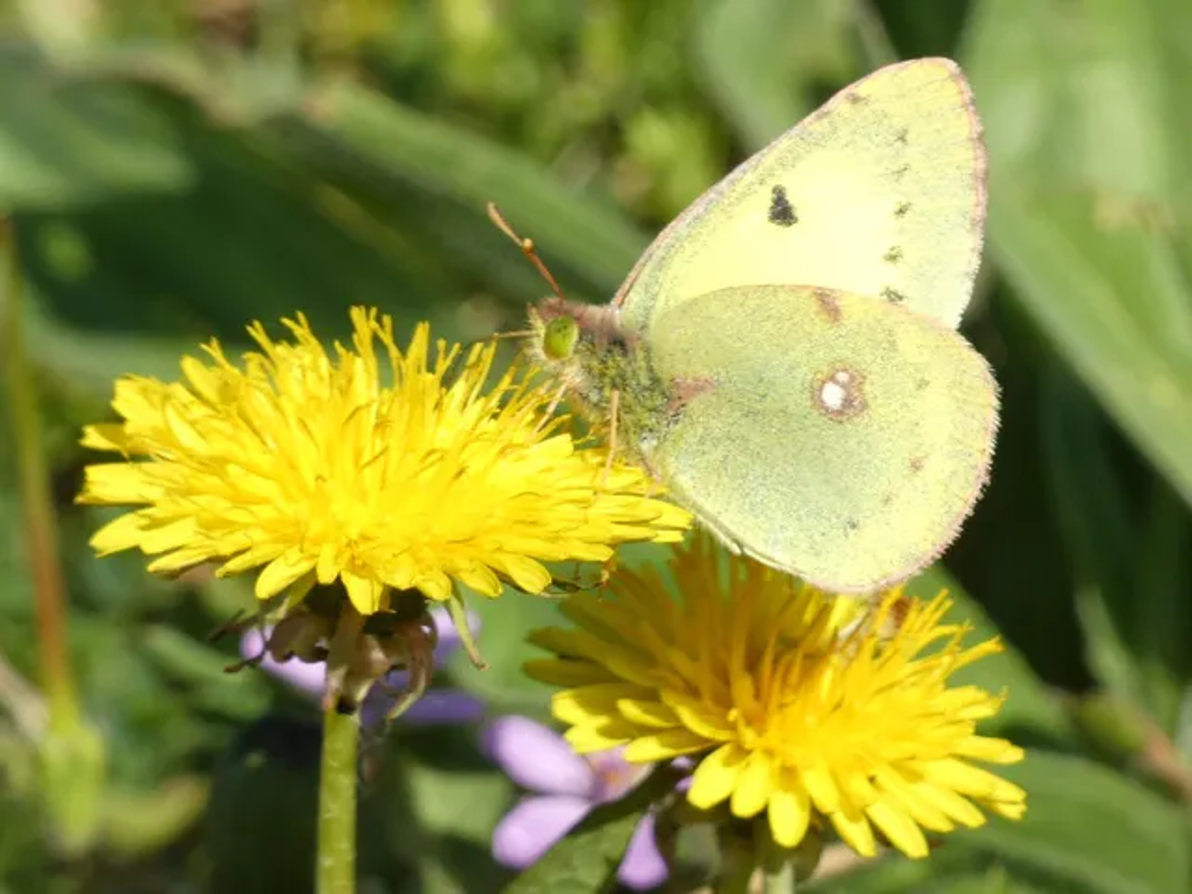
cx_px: 596
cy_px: 447
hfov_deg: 4.0
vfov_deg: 3.0
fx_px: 17217
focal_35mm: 500
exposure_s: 1/160
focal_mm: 89.5
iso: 80
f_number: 5.6
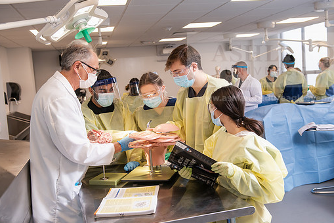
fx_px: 381
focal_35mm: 41
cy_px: 112
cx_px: 167
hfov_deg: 47.4
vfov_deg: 32.7
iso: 500
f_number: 4
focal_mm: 36
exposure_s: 1/160
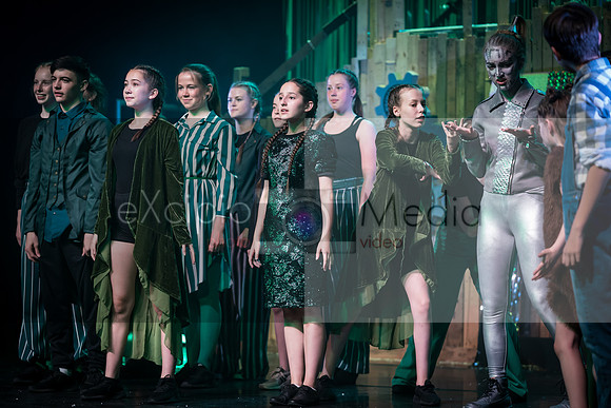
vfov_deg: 12.7
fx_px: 1830
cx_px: 285
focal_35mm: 108
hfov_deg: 19.0
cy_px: 204
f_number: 2.8
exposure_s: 1/125
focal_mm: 101
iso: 1600
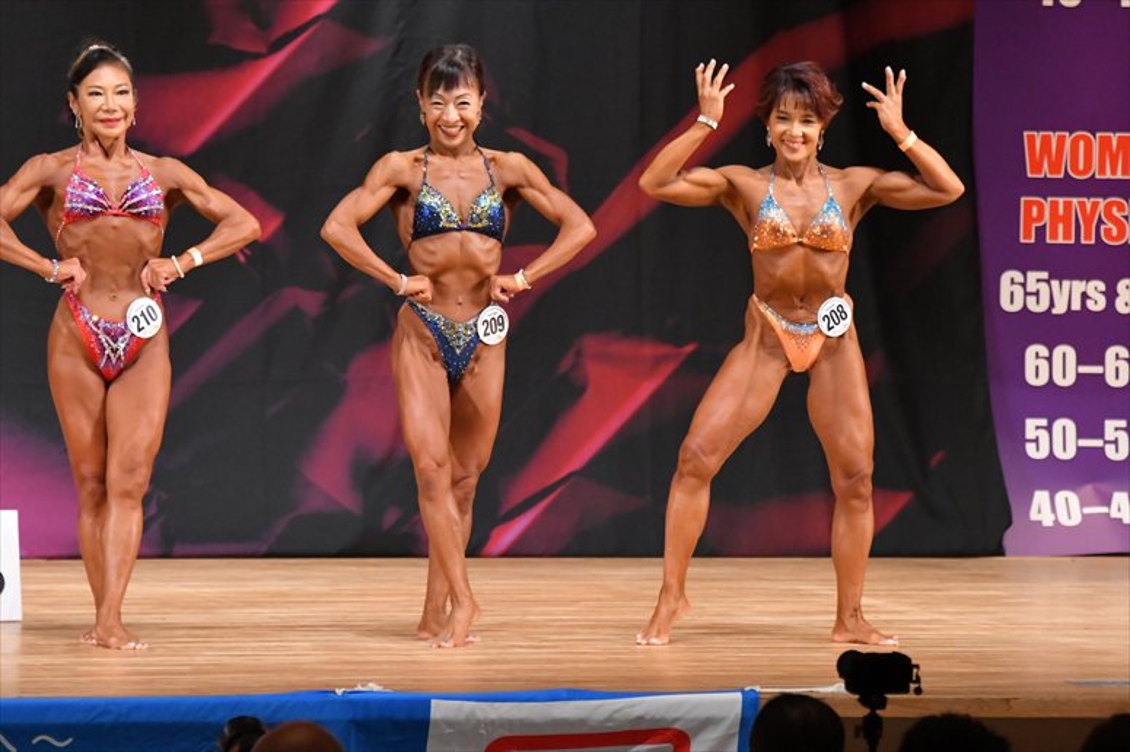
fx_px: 8942
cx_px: 565
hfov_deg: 7.2
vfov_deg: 4.8
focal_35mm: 285
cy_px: 376
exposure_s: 1/400
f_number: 5.6
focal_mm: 190
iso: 6400
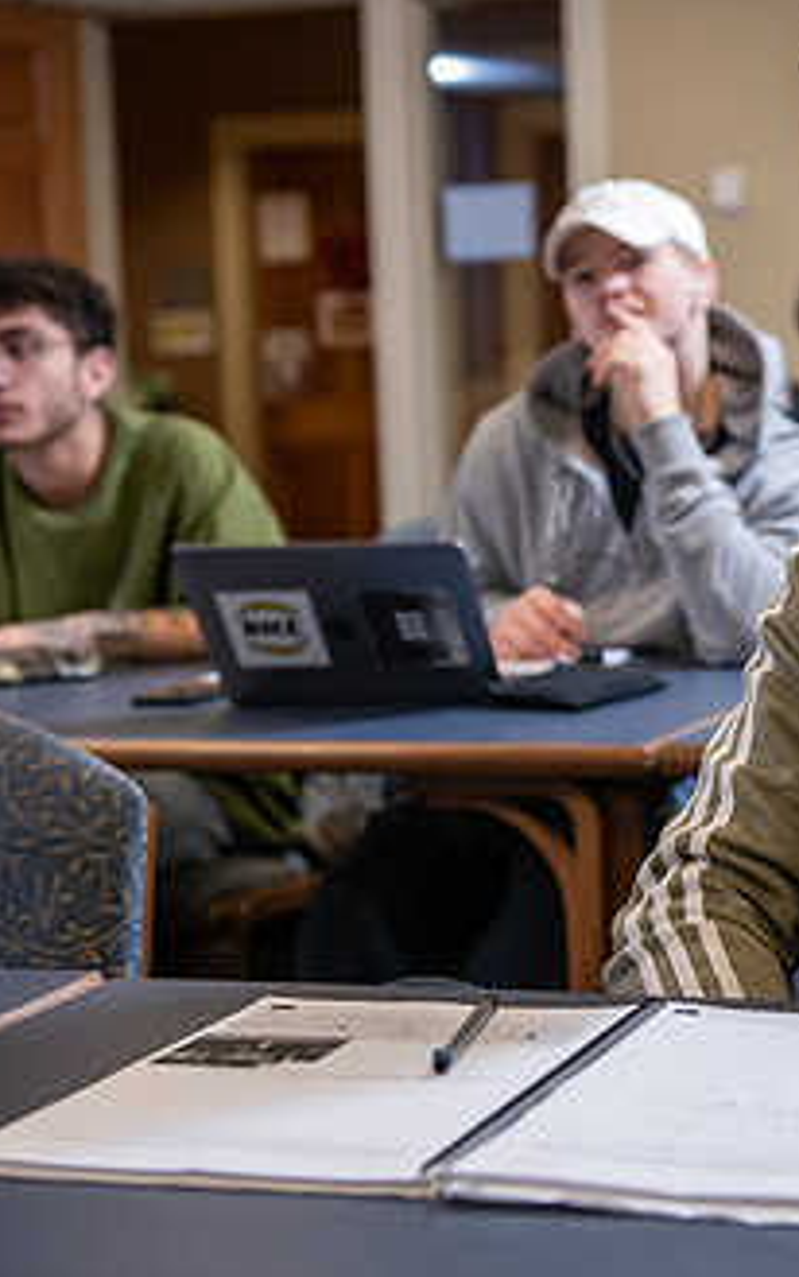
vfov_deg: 26.1
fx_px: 2749
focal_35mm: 79
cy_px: 584
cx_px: 838
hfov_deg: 16.1
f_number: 3.2
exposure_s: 1/160
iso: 500
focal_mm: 44
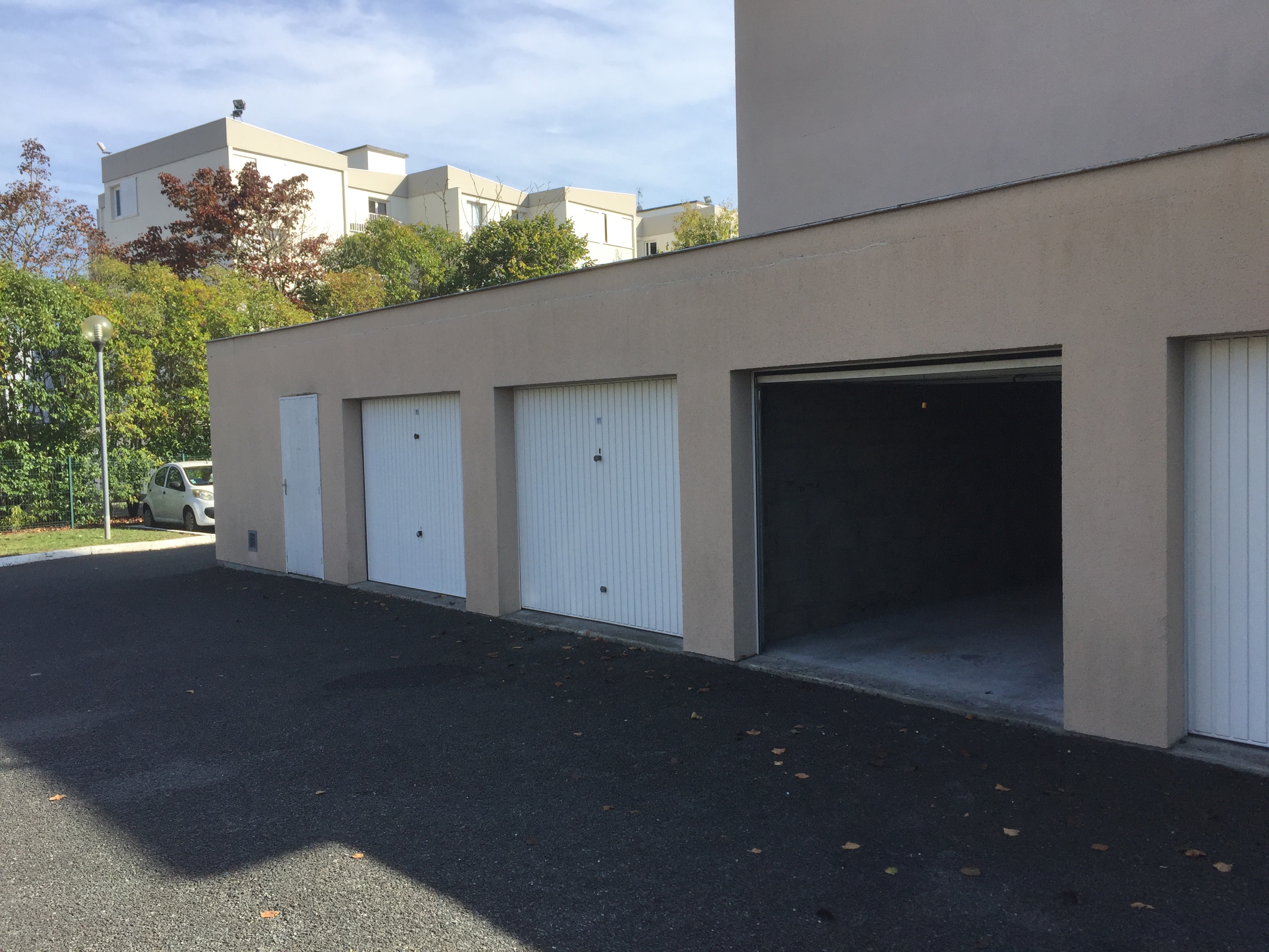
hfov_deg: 61.7
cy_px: 476
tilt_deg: -2.6
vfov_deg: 48.2
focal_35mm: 29
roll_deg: +0.2
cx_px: 634
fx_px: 1063
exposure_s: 1/1276
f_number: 2.2
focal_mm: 4.15
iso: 32
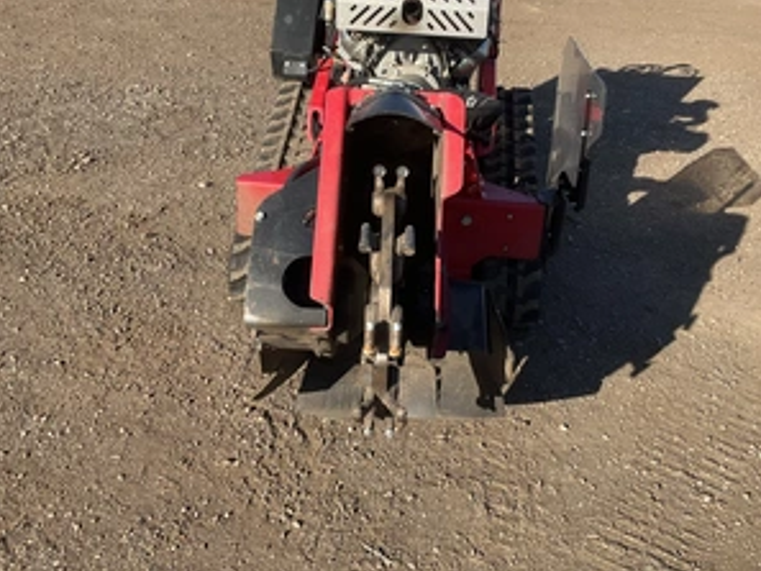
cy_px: 197
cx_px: 425
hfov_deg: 47.7
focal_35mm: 39
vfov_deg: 36.5
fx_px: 858
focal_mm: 3
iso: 25
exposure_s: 1/883
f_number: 1.8
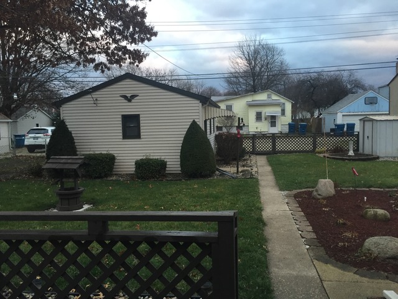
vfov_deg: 48.2
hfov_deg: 61.7
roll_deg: +1.8
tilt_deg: -5.4
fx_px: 333
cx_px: 199
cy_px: 150
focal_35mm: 29
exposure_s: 1/30
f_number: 2.2
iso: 40
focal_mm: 4.15
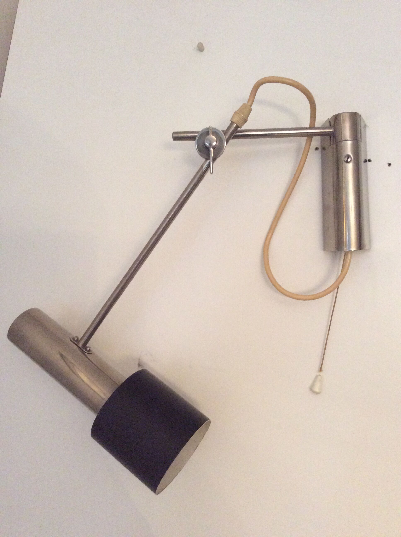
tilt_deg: -11.0
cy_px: 268
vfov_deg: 56.9
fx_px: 496
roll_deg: -9.8
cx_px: 200
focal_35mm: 32
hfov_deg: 44.1
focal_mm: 3.3
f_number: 2.4
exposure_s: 1/20
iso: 320
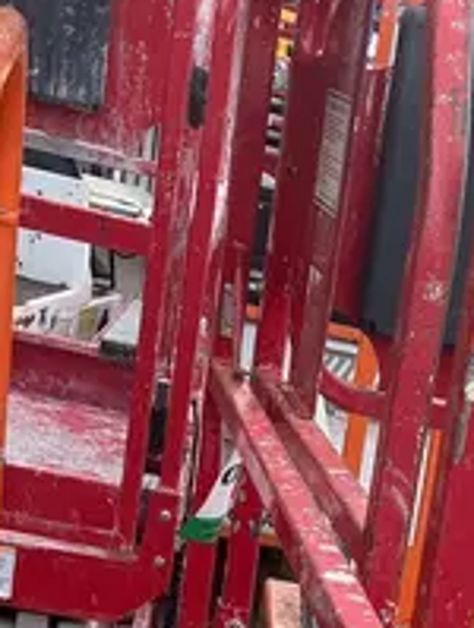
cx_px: 714
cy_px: 1008
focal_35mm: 103
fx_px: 1875
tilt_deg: -24.8
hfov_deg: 13.6
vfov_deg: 16.8
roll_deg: -16.5
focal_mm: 3.99
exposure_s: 1/144
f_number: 1.8
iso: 40
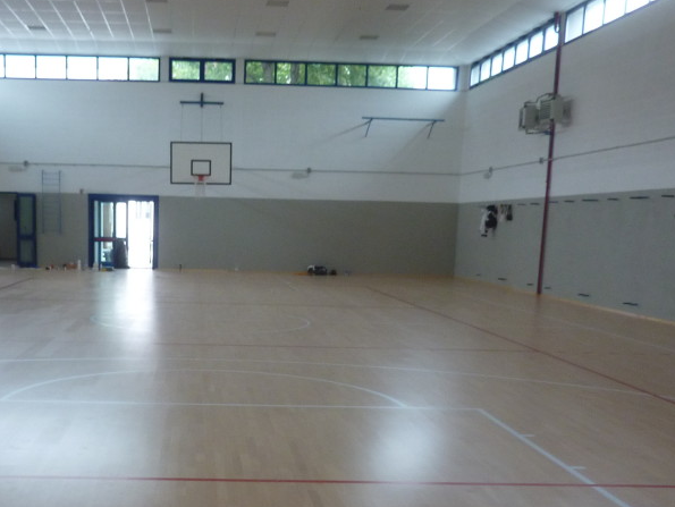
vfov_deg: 33.0
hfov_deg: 43.1
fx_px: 839
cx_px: 217
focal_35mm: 43
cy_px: 373
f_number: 3.3
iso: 200
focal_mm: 4.1
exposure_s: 1/30
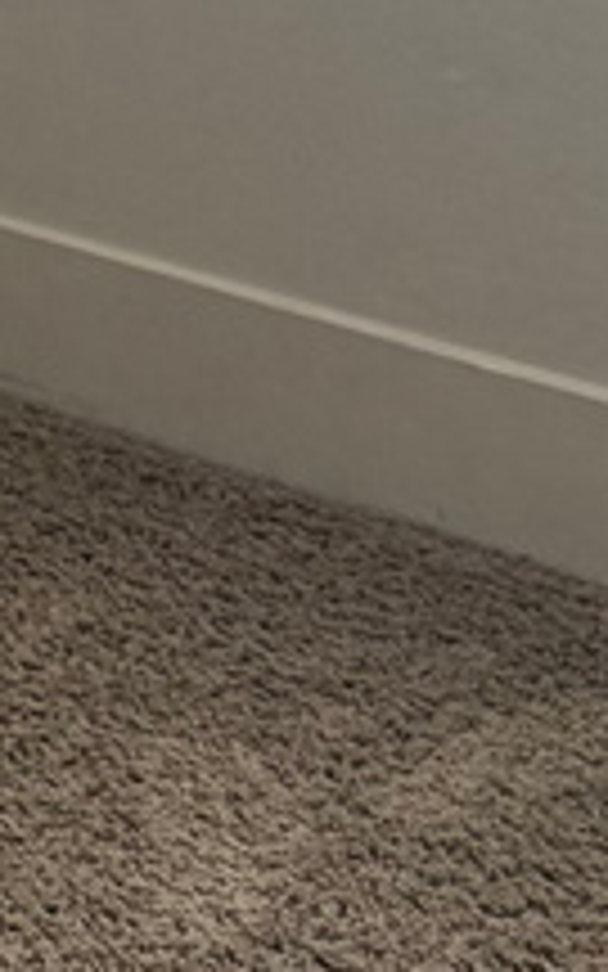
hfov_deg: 6.5
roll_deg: +3.6
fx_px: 4799
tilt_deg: +0.6
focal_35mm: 181
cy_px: -1336
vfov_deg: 10.1
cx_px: -1275
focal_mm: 6.76
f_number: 1.78
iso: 200
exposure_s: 1/237
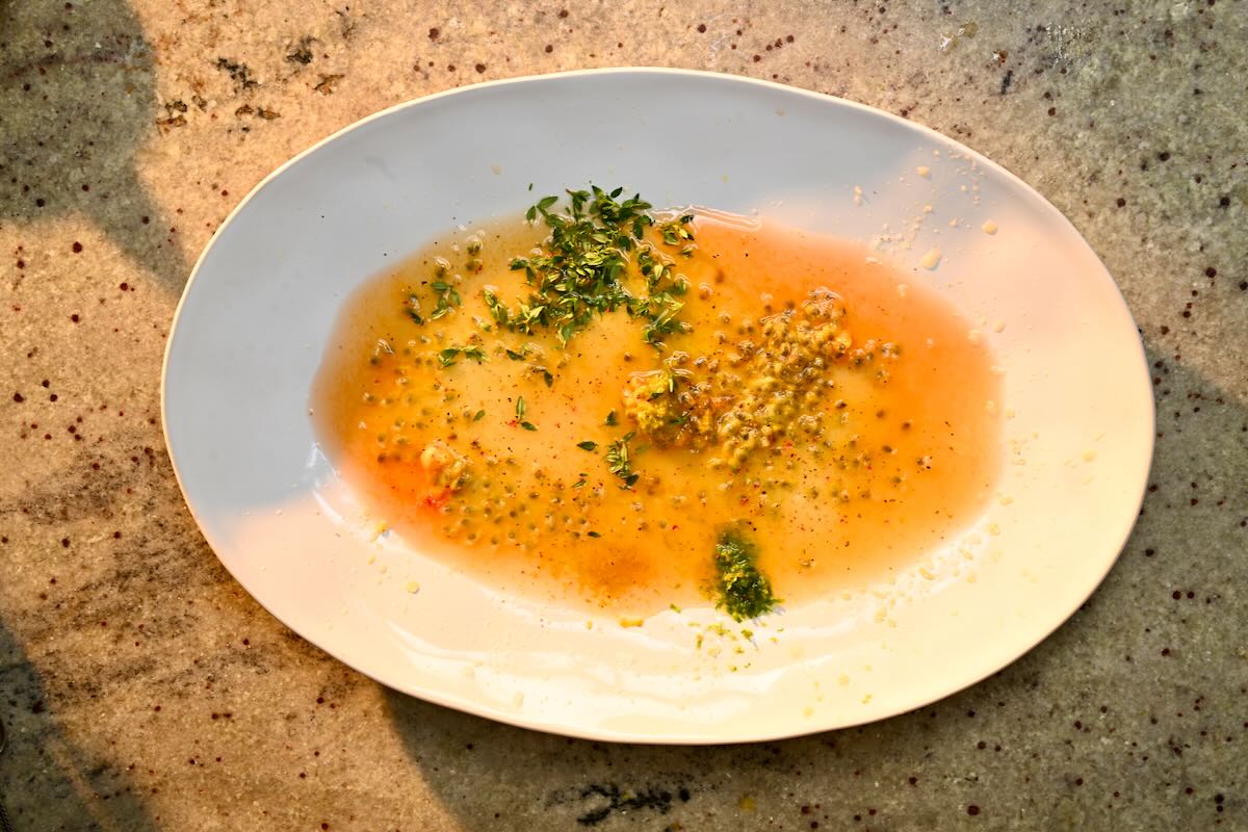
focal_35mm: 62
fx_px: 2149
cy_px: 416
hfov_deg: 32.4
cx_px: 624
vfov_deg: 21.9
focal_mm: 62
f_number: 10
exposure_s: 1/25
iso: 200
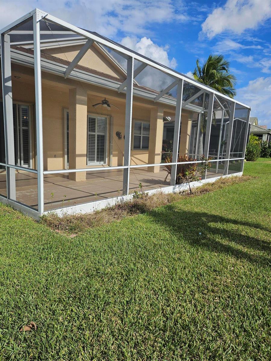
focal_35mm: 23
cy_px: 180
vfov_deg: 73.9
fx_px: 240
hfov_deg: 58.9
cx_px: 136
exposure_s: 1/3390
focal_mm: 5.4
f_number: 1.8
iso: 25
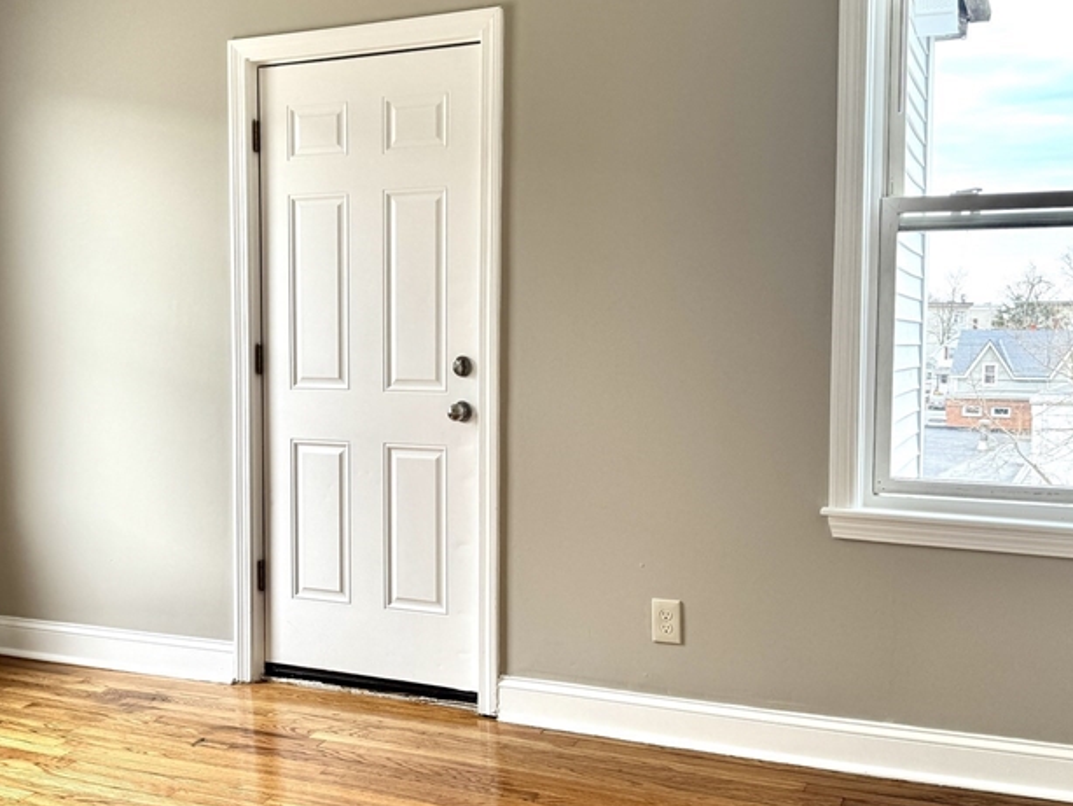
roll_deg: +0.3
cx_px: 384
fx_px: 1240
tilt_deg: -4.2
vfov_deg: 36.0
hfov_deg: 46.3
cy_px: 406
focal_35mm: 40
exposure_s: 1/199
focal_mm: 6.76
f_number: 1.78
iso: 80
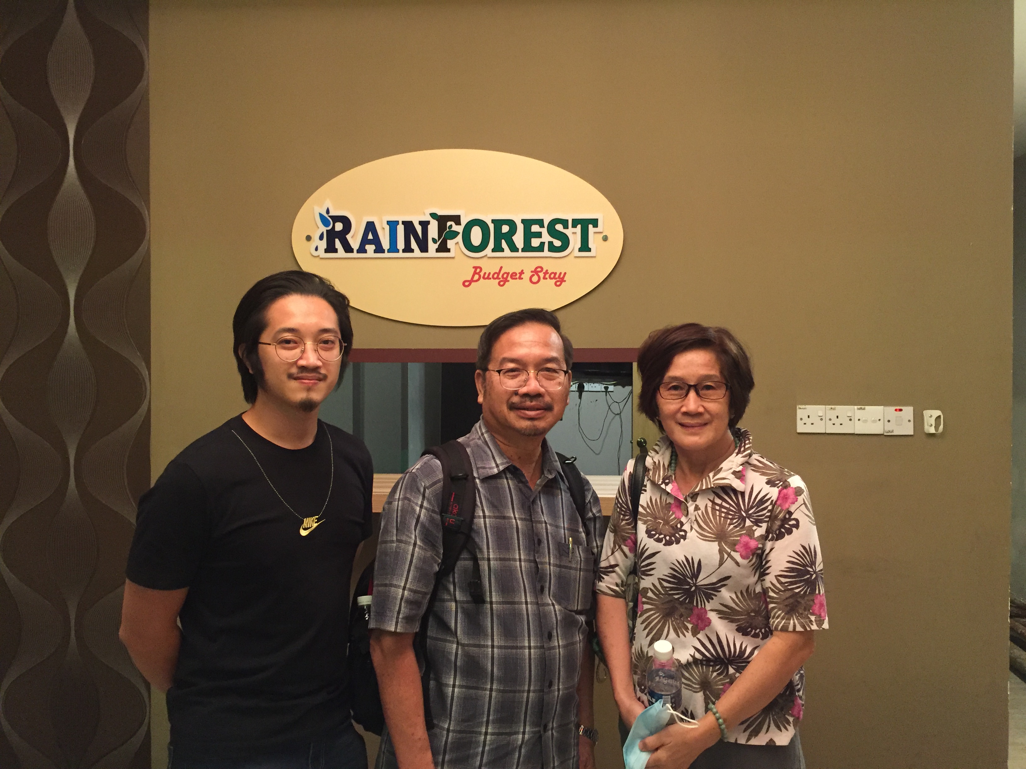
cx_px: 513
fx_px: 860
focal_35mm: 29
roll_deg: -1.0
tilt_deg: -0.2
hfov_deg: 61.7
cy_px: 384
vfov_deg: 48.2
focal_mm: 4.15
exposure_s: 1/20
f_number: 2.2
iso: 250
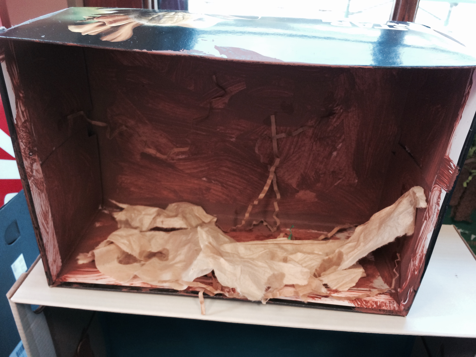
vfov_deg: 48.2
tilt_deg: -31.8
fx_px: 399
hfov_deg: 61.7
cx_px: 238
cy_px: 178
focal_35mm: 29
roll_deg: -1.8
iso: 125
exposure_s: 1/30
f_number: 2.2
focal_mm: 4.15
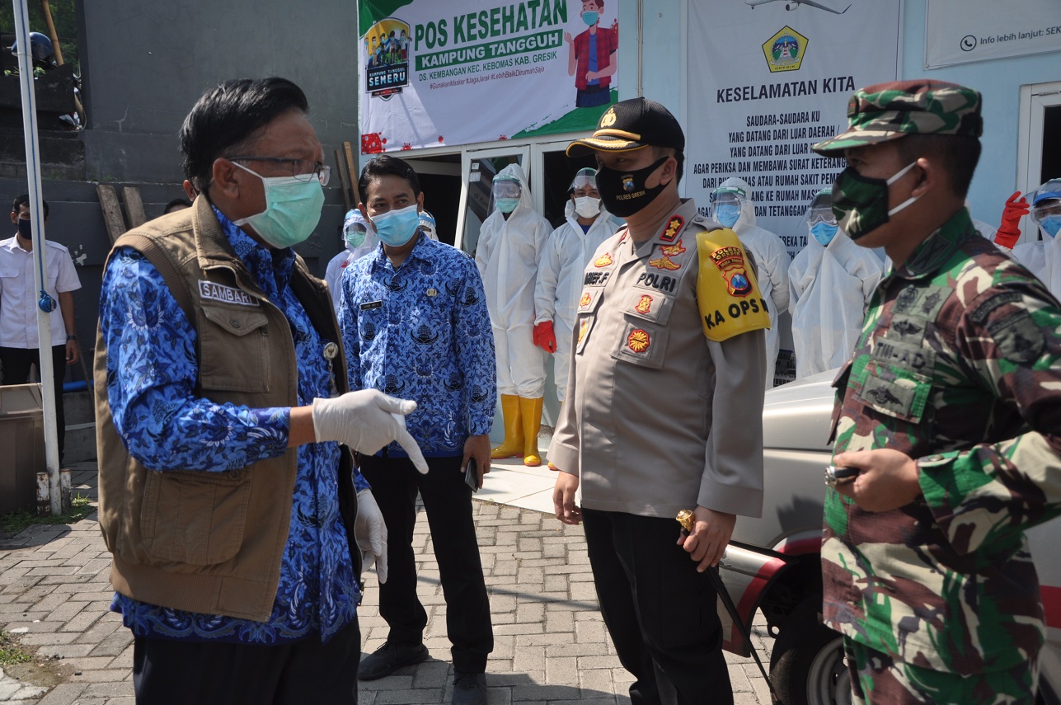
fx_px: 1060
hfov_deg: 53.2
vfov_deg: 36.8
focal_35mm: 36
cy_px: 352
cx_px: 530
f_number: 3.8
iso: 200
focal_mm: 24
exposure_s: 1/1000
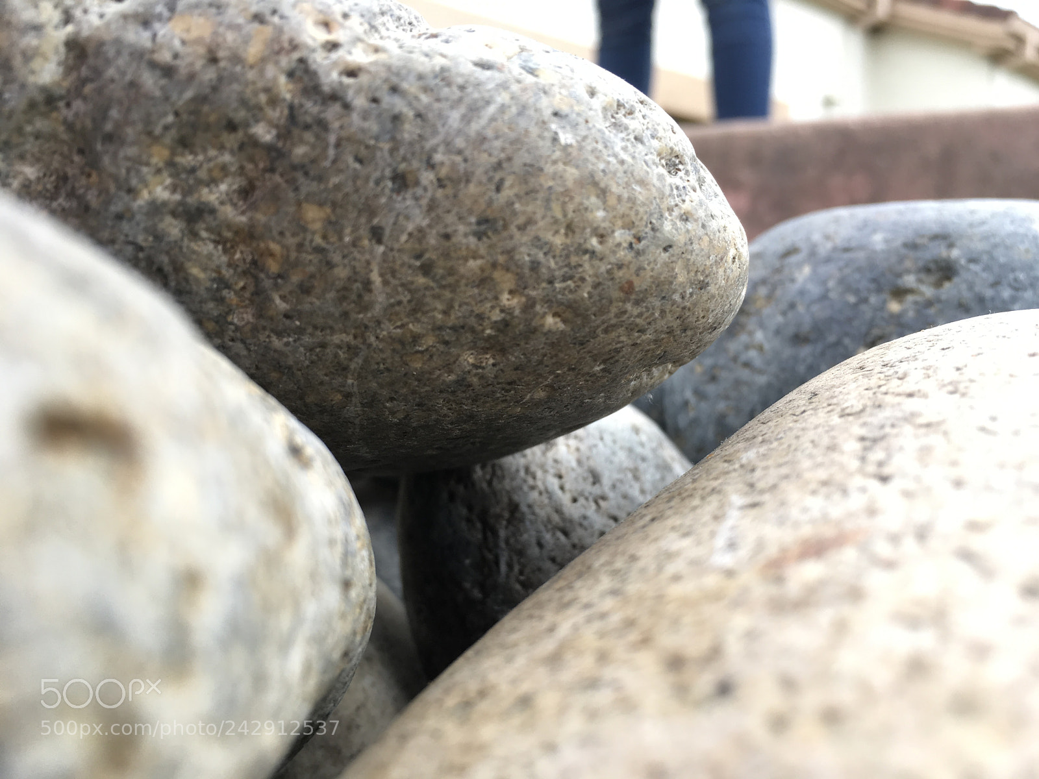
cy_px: 390
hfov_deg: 61.7
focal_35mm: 29
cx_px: 520
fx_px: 870
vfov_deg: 48.2
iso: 32
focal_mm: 4.15
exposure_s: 1/120
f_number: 2.2
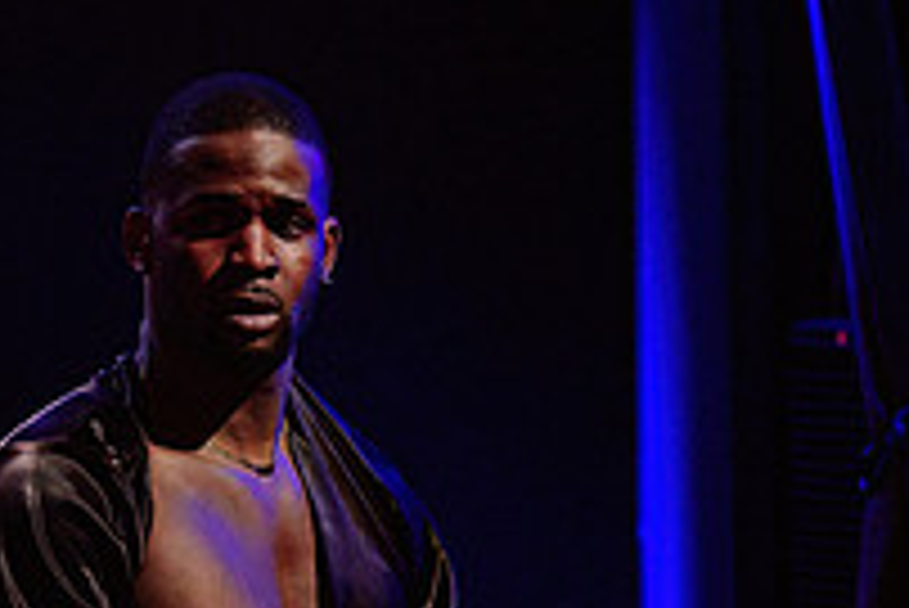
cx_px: 314
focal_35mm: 708
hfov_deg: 2.9
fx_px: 17889
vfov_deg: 1.9
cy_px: 547
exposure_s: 1/200
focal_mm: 200
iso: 1600
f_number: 2.8
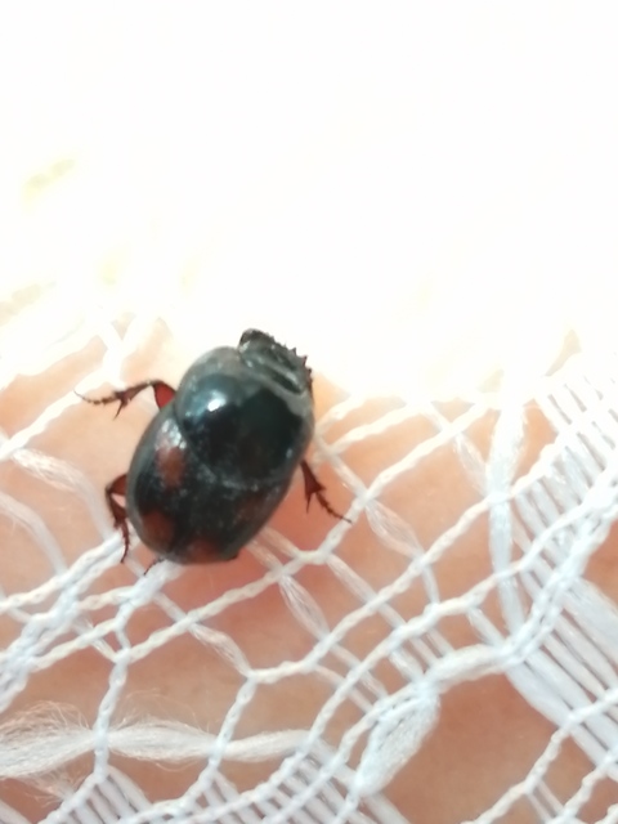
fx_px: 2476
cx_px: 309
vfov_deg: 18.9
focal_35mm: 104
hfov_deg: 14.2
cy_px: 412
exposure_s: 1/60
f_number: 1.8
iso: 125
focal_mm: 3.46
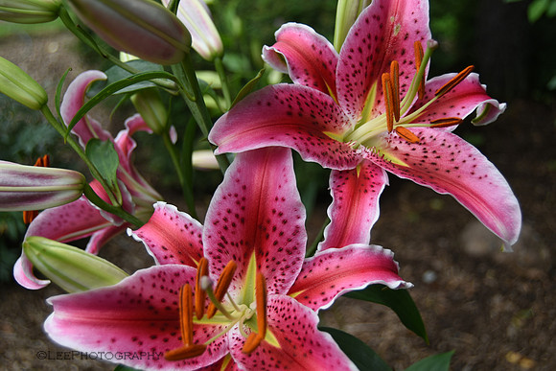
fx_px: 741
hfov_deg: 41.1
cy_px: 186
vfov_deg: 28.1
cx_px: 278
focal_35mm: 48
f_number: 4.5
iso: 200
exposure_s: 1/750
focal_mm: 32
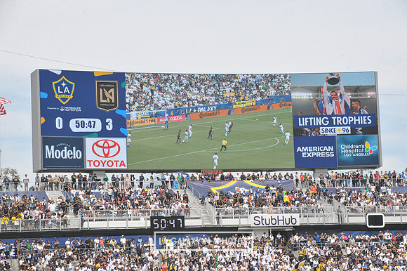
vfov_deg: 11.4
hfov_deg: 17.1
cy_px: 136
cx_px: 204
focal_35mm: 120
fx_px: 1356
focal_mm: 120
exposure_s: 1/500
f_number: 11
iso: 320
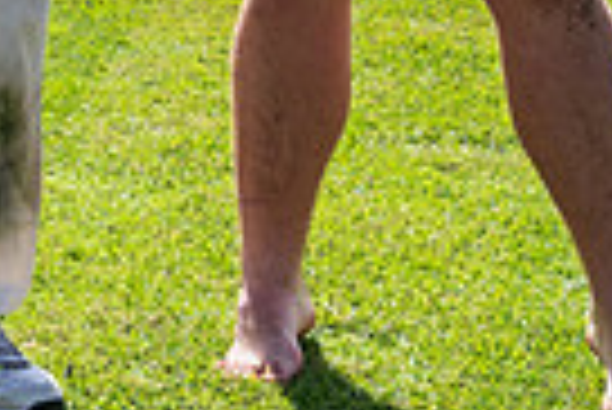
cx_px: -108
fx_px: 3761
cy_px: -327
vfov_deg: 6.1
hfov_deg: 9.2
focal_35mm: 221
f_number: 6.3
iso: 400
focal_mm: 52
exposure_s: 1/2000
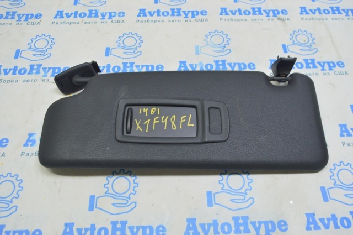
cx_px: 176
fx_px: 308
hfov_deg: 59.6
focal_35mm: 32
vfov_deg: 41.6
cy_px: 118
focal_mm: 21
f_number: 5.6
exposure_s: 1/20
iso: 400
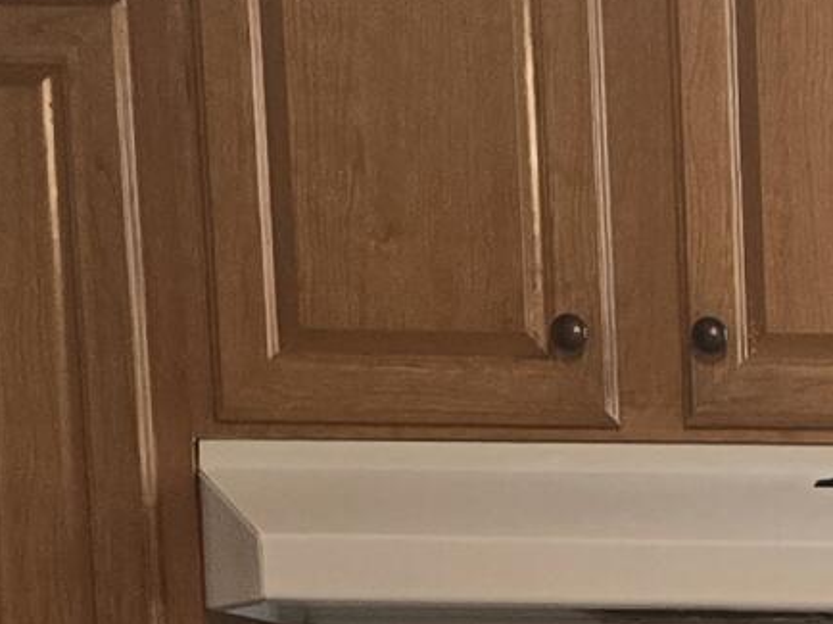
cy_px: 1409
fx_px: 3824
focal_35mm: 159
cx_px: 1580
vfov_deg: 8.6
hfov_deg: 11.4
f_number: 1.7
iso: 400
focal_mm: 6.3
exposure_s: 1/120
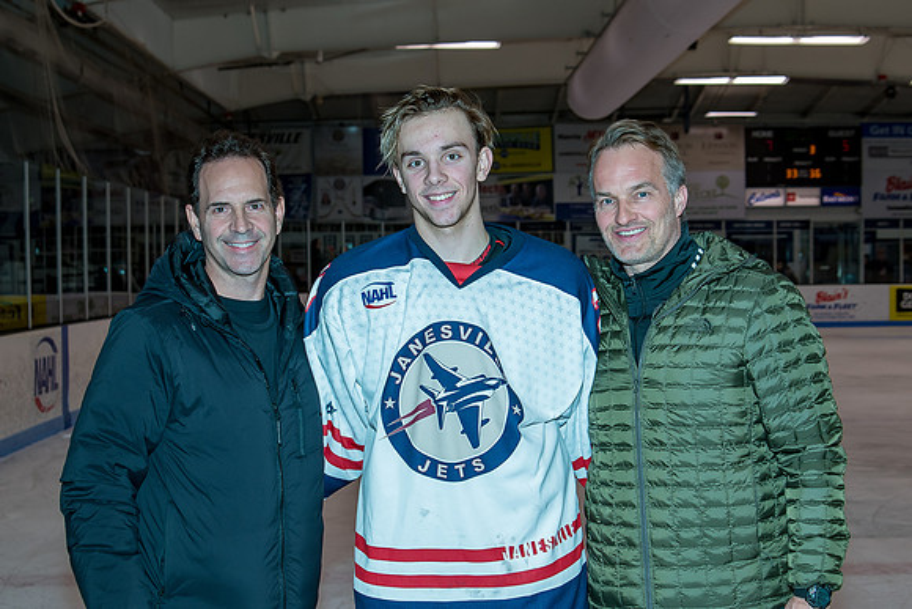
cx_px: 460
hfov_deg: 31.6
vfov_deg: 21.4
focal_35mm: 64
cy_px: 308
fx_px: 1611
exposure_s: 1/200
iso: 200
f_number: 4.5
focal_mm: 32
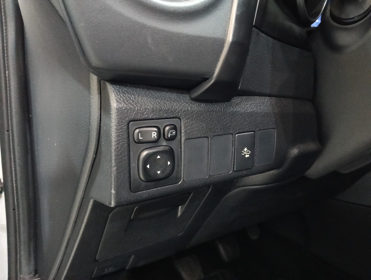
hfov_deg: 65.2
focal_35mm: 27
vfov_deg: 51.5
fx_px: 290
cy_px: 140
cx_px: 186
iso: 4000
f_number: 16
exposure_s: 1/12.5
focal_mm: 3.98
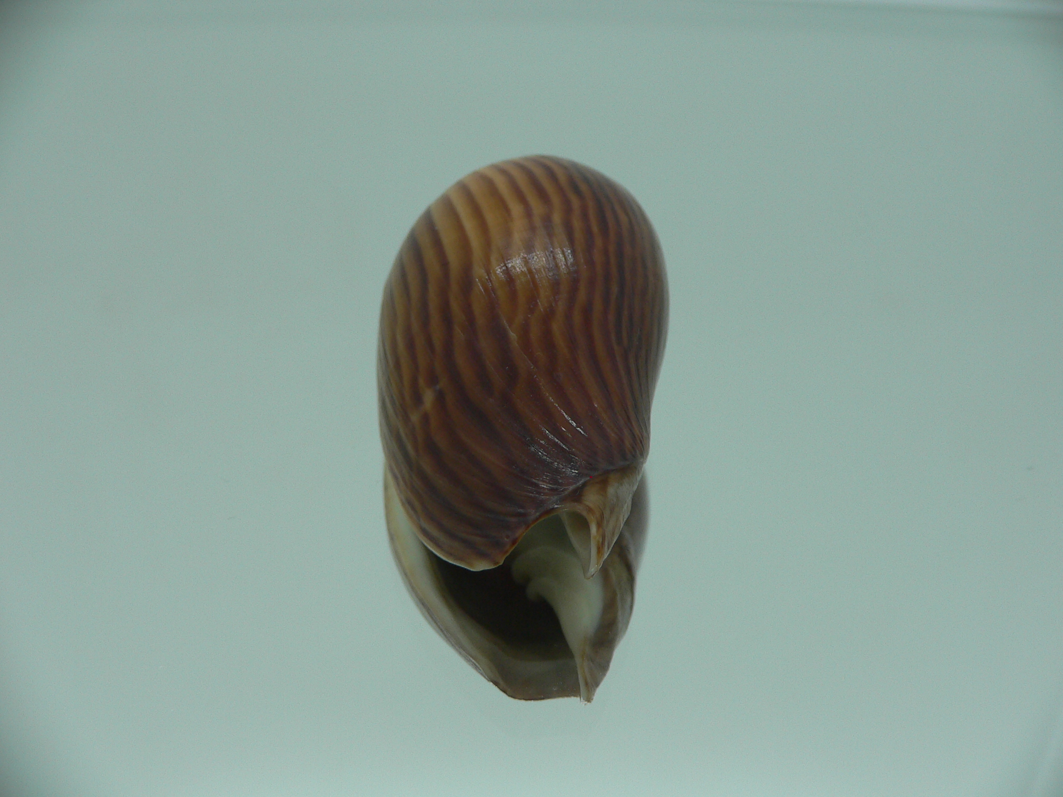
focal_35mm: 35
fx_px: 1075
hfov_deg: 52.6
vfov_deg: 40.7
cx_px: 532
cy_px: 398
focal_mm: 4.6
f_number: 2.8
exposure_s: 1/60
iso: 80
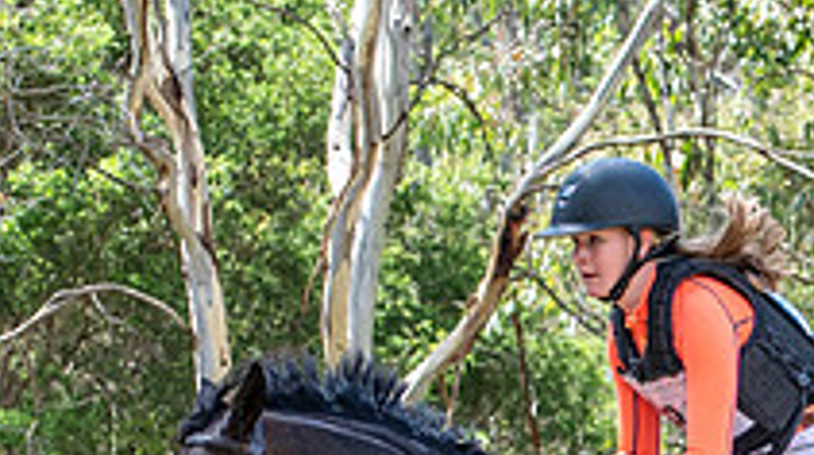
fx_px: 6531
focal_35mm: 303
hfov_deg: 7.1
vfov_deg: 4.0
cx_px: 787
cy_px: 673
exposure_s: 1/2000
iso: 450
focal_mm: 70
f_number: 3.5
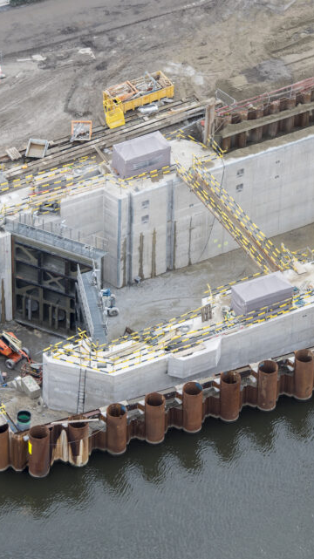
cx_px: 138
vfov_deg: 10.7
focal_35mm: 201
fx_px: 2979
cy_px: 277
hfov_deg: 6.0
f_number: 5
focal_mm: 120
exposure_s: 1/400
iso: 400
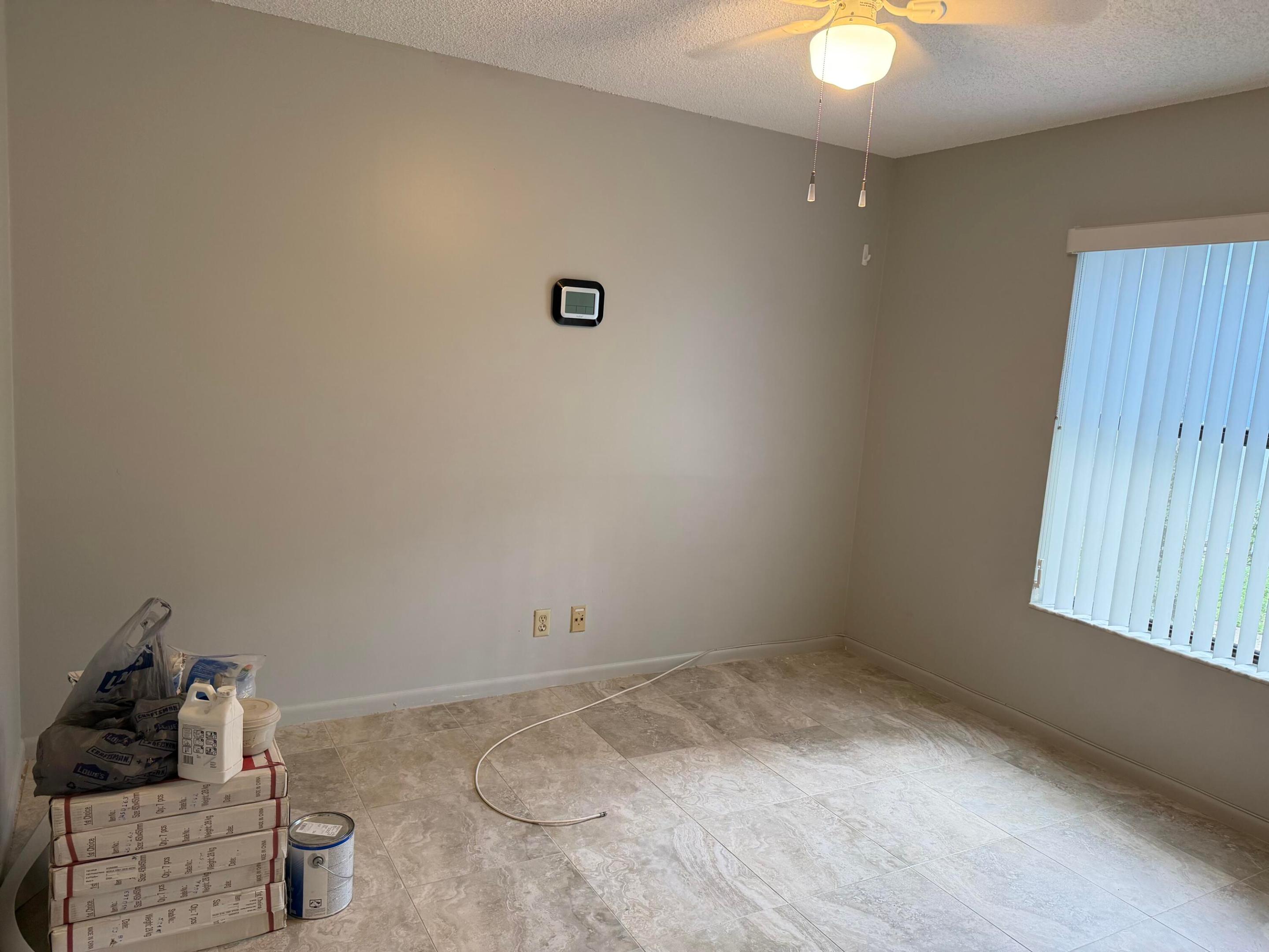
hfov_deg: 71.6
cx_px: 634
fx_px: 880
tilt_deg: -8.3
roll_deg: -4.4
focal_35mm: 24
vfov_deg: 56.8
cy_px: 476
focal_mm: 6.76
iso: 160
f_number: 1.78
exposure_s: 1/60
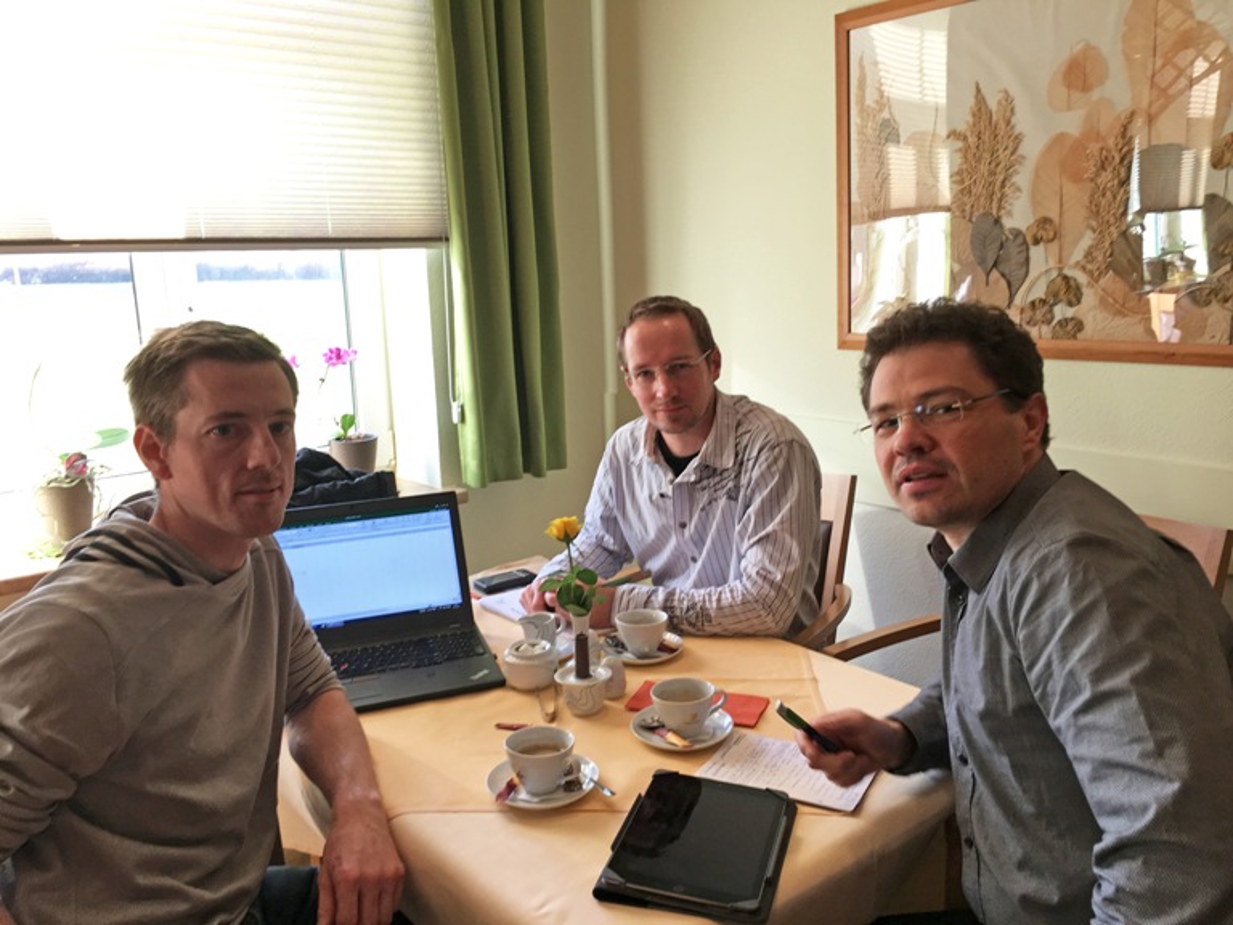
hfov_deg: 61.7
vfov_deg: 48.2
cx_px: 616
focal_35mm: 29
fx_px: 1033
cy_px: 462
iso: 32
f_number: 2.2
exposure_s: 1/50
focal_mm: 4.15
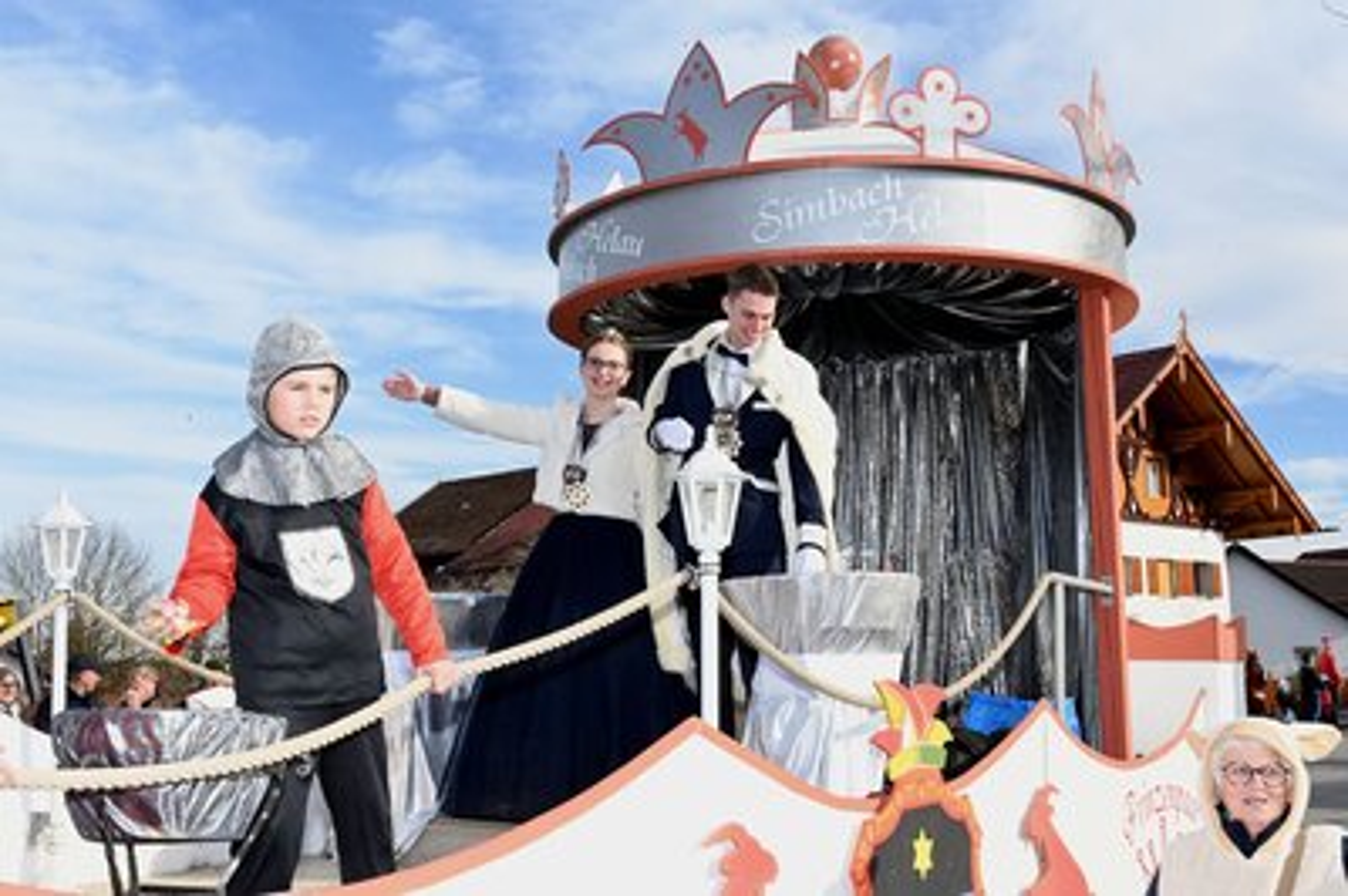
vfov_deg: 33.3
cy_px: 448
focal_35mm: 40
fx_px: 1497
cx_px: 674
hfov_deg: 48.5
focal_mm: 40
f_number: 22
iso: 1000
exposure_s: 1/200
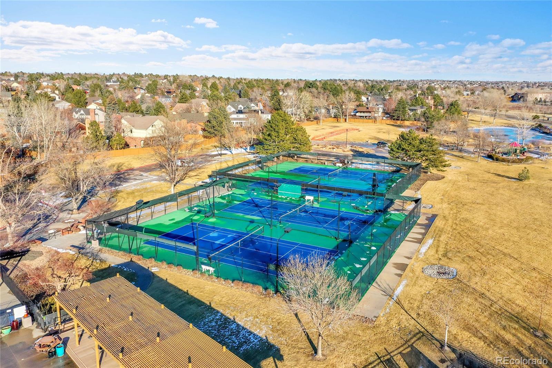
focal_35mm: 28
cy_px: 184
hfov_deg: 65.5
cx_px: 276
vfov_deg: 46.4
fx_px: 429
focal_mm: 10.26
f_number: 5.6
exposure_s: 1/400
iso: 100
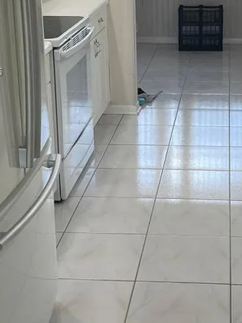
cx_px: 193
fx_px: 625
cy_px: 73
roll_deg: -0.1
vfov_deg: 28.5
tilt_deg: -13.6
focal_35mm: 67
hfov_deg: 21.7
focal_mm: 5.1
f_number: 1.6
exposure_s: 1/120
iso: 50
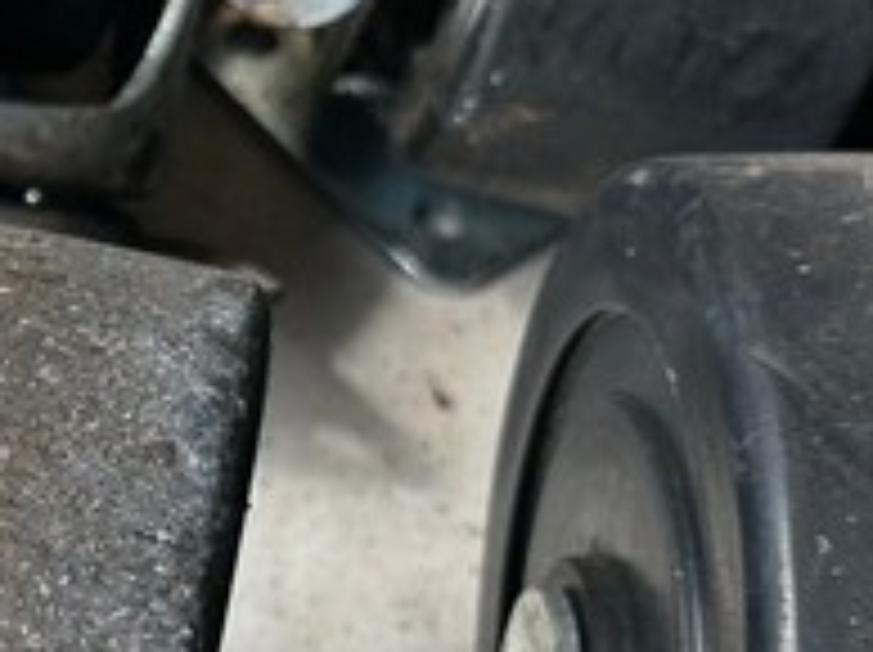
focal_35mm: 127
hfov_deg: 15.0
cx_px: -194
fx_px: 3199
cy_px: 692
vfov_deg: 11.5
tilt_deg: -57.1
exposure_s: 1/745
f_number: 1.78
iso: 80
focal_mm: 6.86
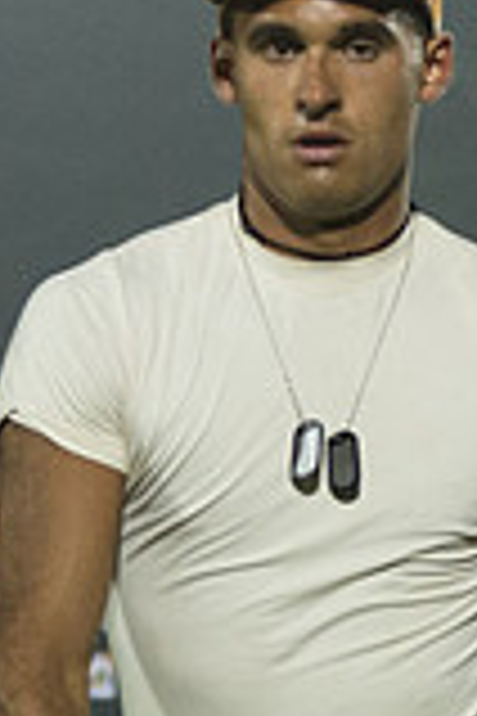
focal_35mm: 560
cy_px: 177
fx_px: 11129
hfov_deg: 2.5
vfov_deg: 3.7
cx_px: 296
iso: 2500
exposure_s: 1/160
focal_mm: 86
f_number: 4.5
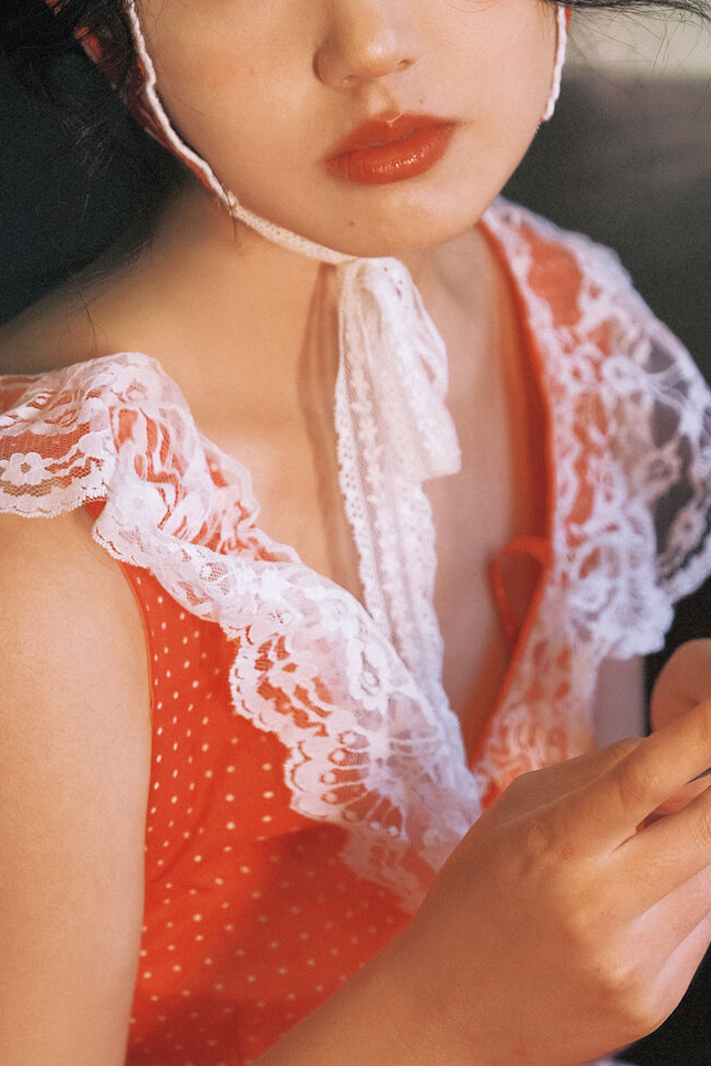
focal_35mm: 155
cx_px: 368
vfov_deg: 13.2
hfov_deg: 8.9
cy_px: 407
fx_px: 4590
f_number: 2.8
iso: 160
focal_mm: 55
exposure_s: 1/30
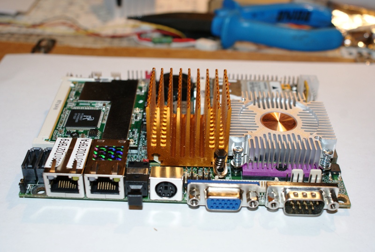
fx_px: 548
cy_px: 126
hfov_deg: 37.8
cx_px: 188
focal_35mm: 52
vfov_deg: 25.8
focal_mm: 35
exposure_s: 1/80
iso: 400
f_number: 5.6
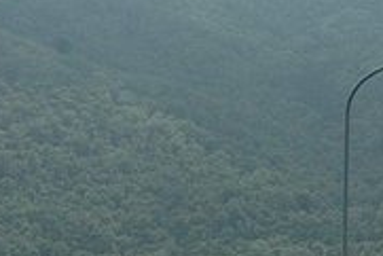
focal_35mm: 212
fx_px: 2255
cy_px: 145
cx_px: 1069
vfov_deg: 6.5
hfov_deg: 8.4
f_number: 11
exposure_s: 1/500
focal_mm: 25
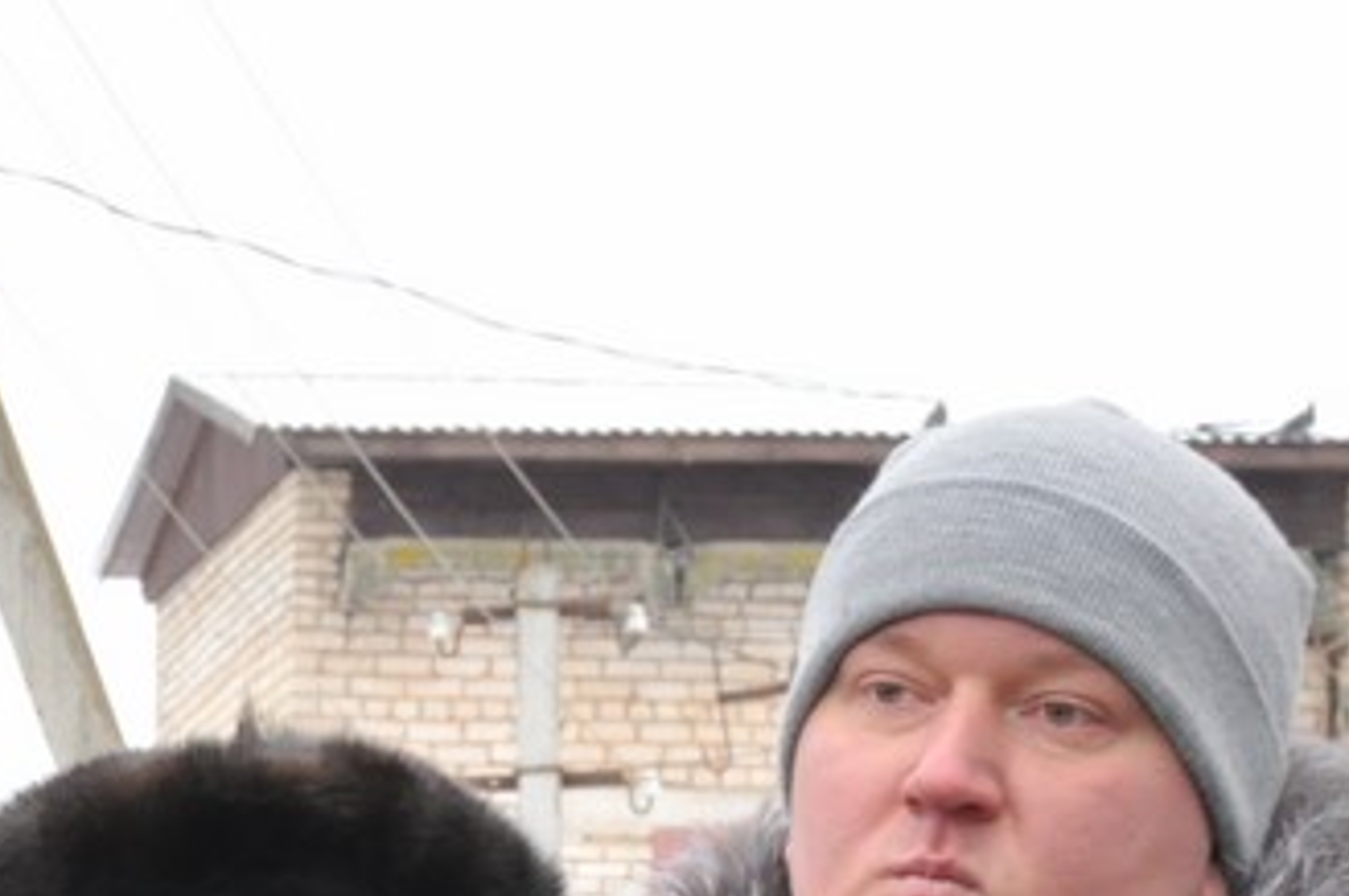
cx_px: -448
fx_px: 12278
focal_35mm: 328
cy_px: 1143
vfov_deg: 4.2
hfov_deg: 6.2
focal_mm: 62
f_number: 4.8
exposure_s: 1/50
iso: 800
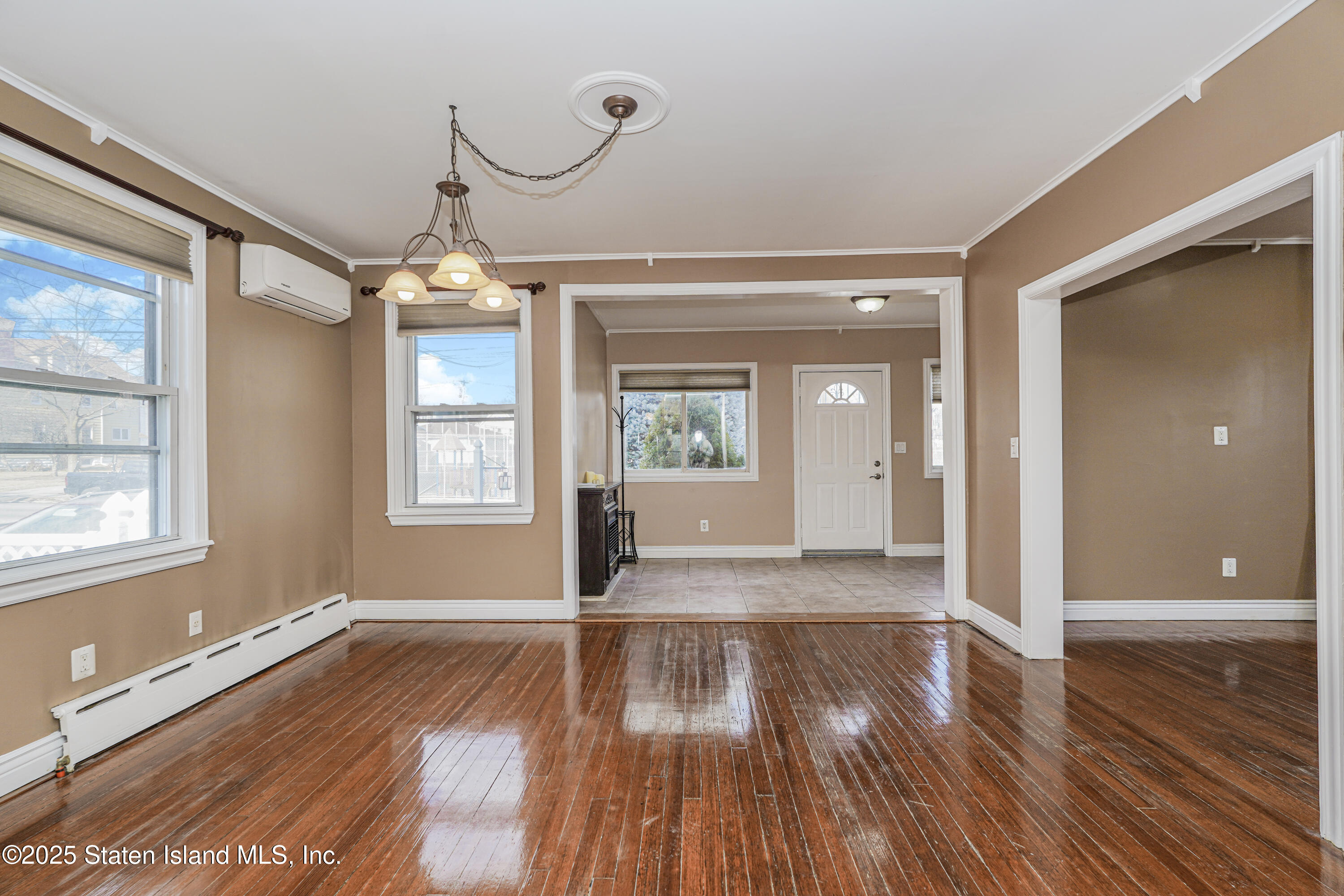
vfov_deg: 73.7
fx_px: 597
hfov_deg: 96.7
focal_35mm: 16
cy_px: 448
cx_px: 672
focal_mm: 16
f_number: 5.6
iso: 100
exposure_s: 1/60
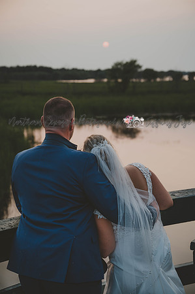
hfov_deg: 22.6
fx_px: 489
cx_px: 98
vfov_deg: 33.4
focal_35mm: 60
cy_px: 147
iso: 220
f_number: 4
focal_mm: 60
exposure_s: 1/250
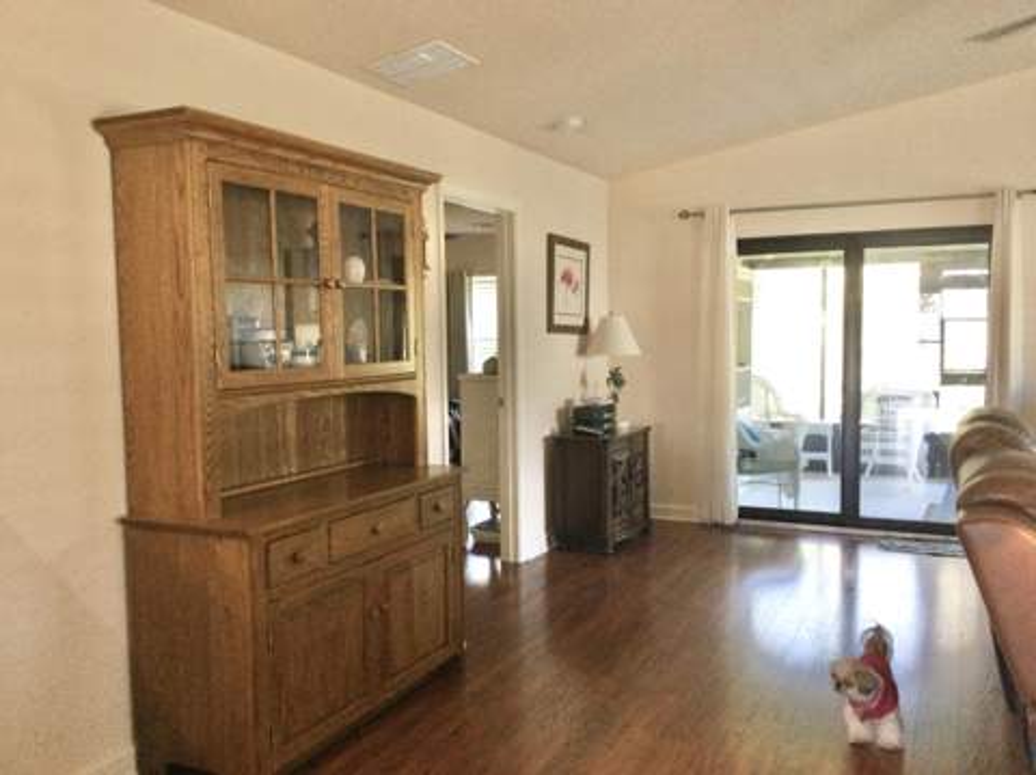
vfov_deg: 45.4
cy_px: 388
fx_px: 927
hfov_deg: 58.4
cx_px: 518
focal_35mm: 31
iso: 125
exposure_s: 1/30
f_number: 2.4
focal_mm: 3.3
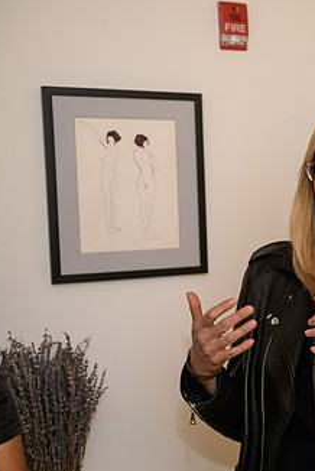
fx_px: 838
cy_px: 252
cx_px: 402
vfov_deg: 31.4
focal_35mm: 64
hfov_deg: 19.7
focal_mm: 36
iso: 800
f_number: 3.2
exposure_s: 1/125
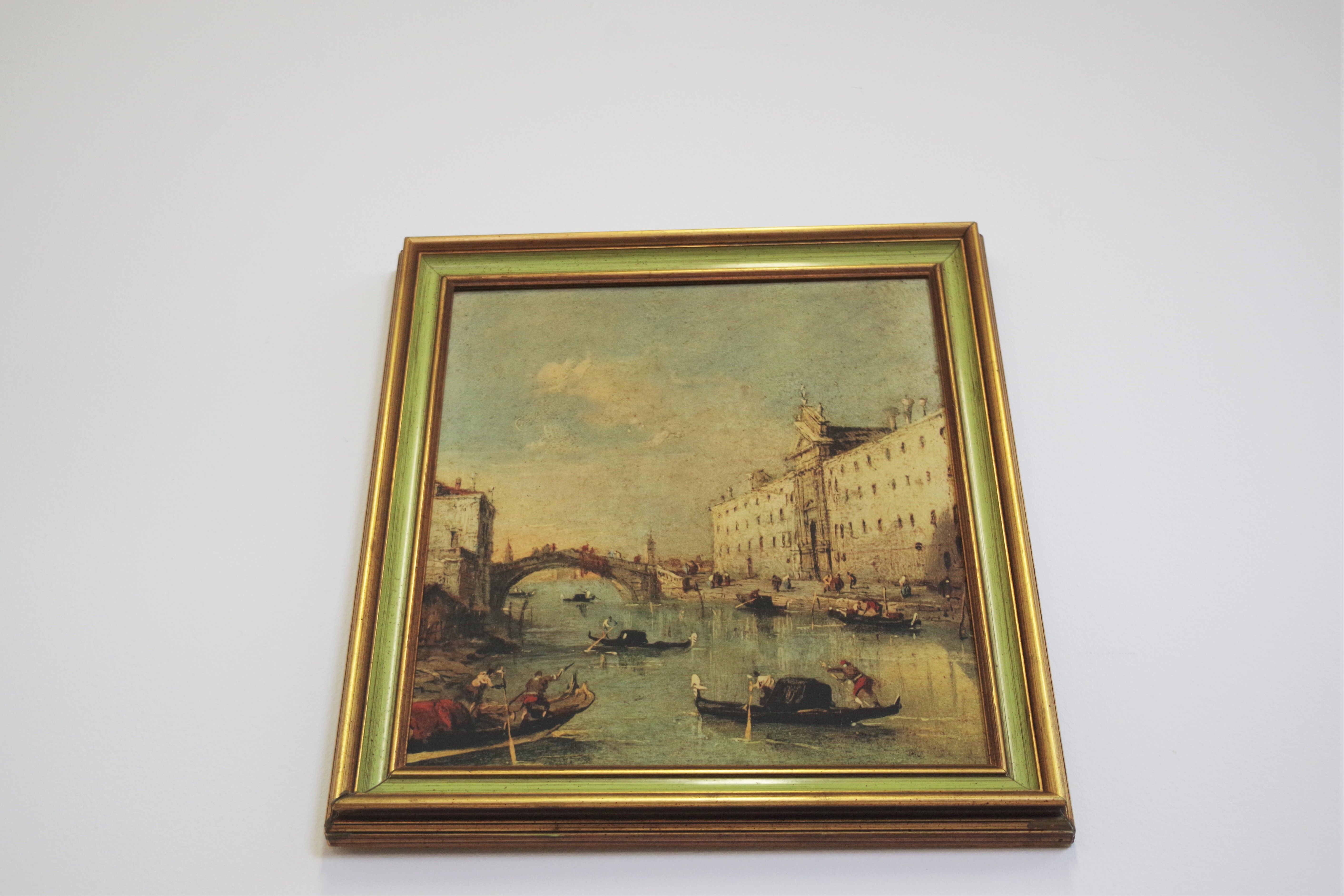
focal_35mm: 52
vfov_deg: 26.0
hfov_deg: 38.2
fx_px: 1941
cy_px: 448
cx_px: 672
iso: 800
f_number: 4.5
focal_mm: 35
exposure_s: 1/125
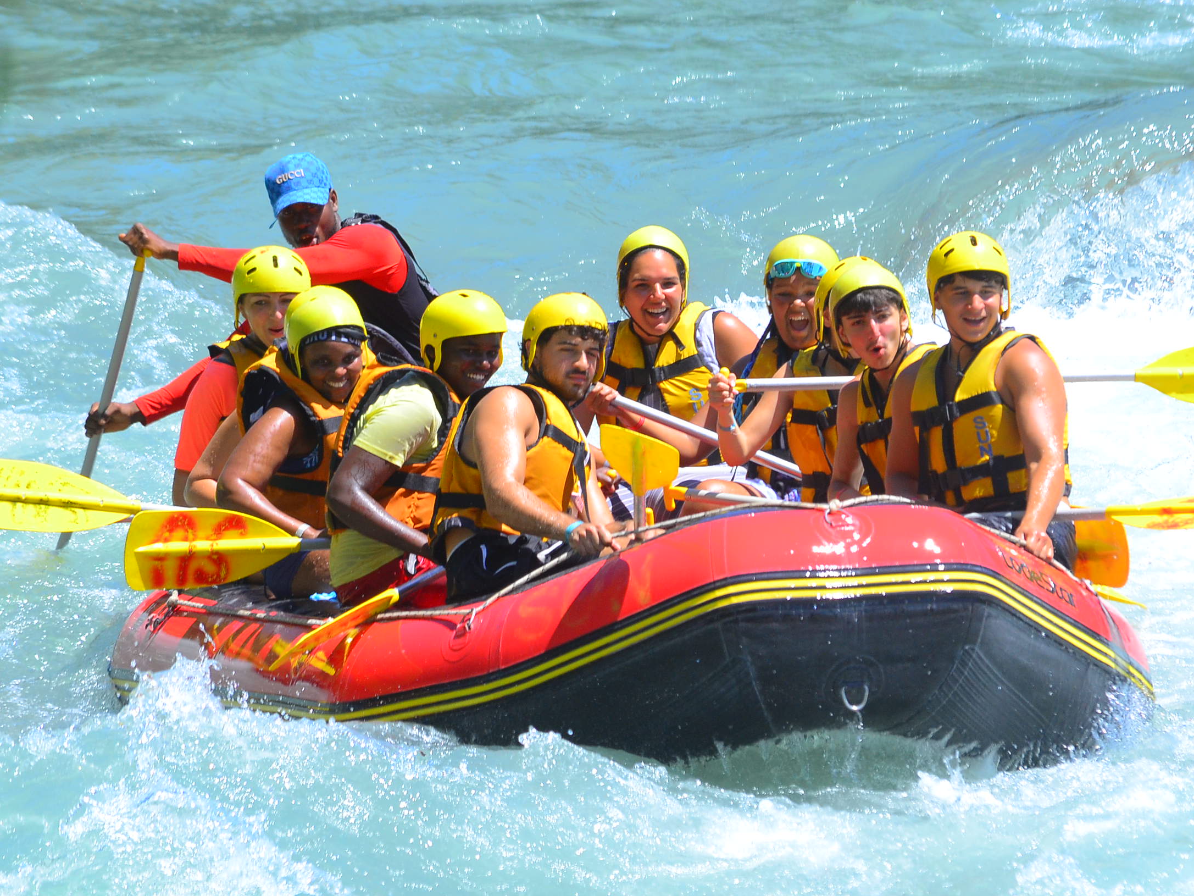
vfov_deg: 3.3
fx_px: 15764
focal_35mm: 457
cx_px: 597
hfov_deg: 4.3
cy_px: 448
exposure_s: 1/800
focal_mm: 280
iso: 800
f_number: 11
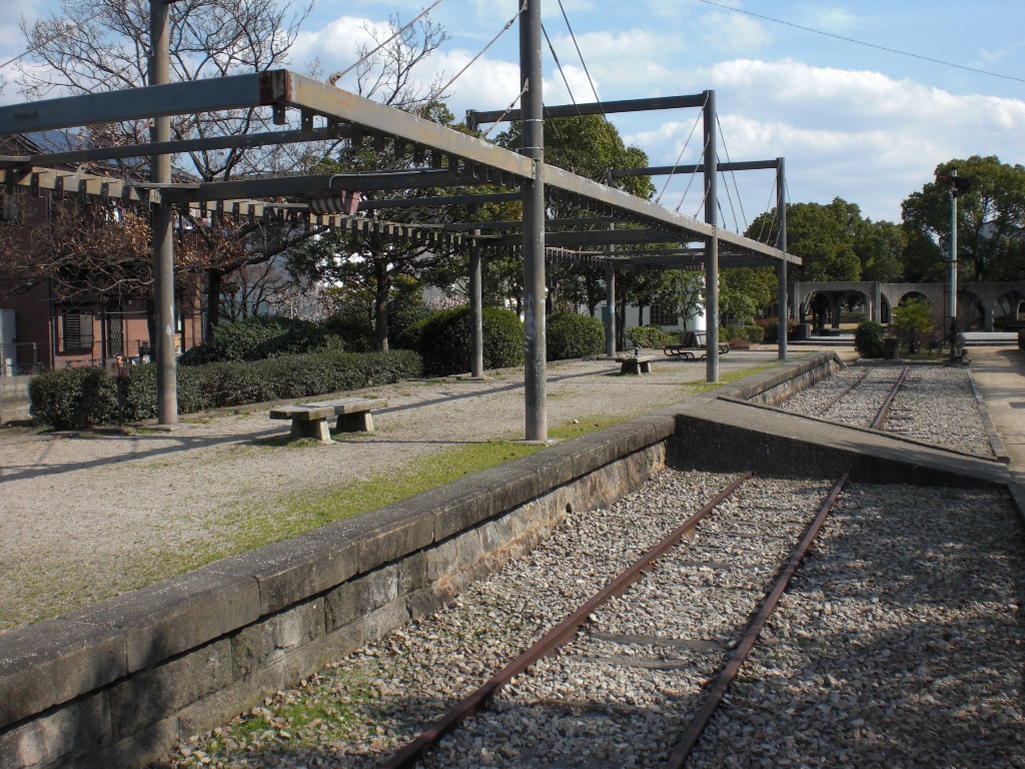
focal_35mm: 38
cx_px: 512
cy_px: 384
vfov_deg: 37.7
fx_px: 1125
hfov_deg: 49.0
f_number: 5.6
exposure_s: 1/320
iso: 64
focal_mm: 6.3
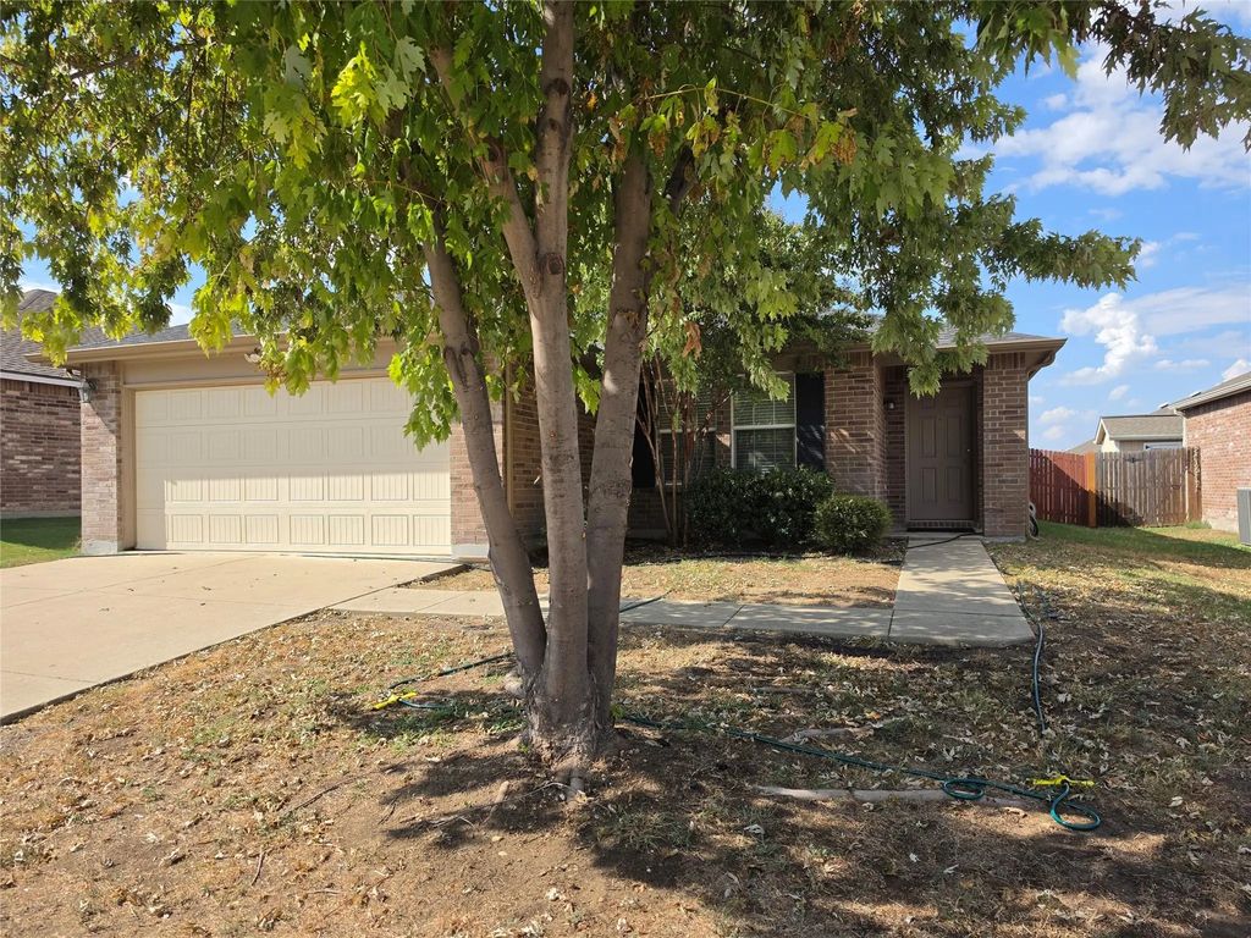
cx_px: 626
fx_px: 831
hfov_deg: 73.9
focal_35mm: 23
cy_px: 469
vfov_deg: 58.9
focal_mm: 6.5
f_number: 1.4
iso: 64
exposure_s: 1/4764
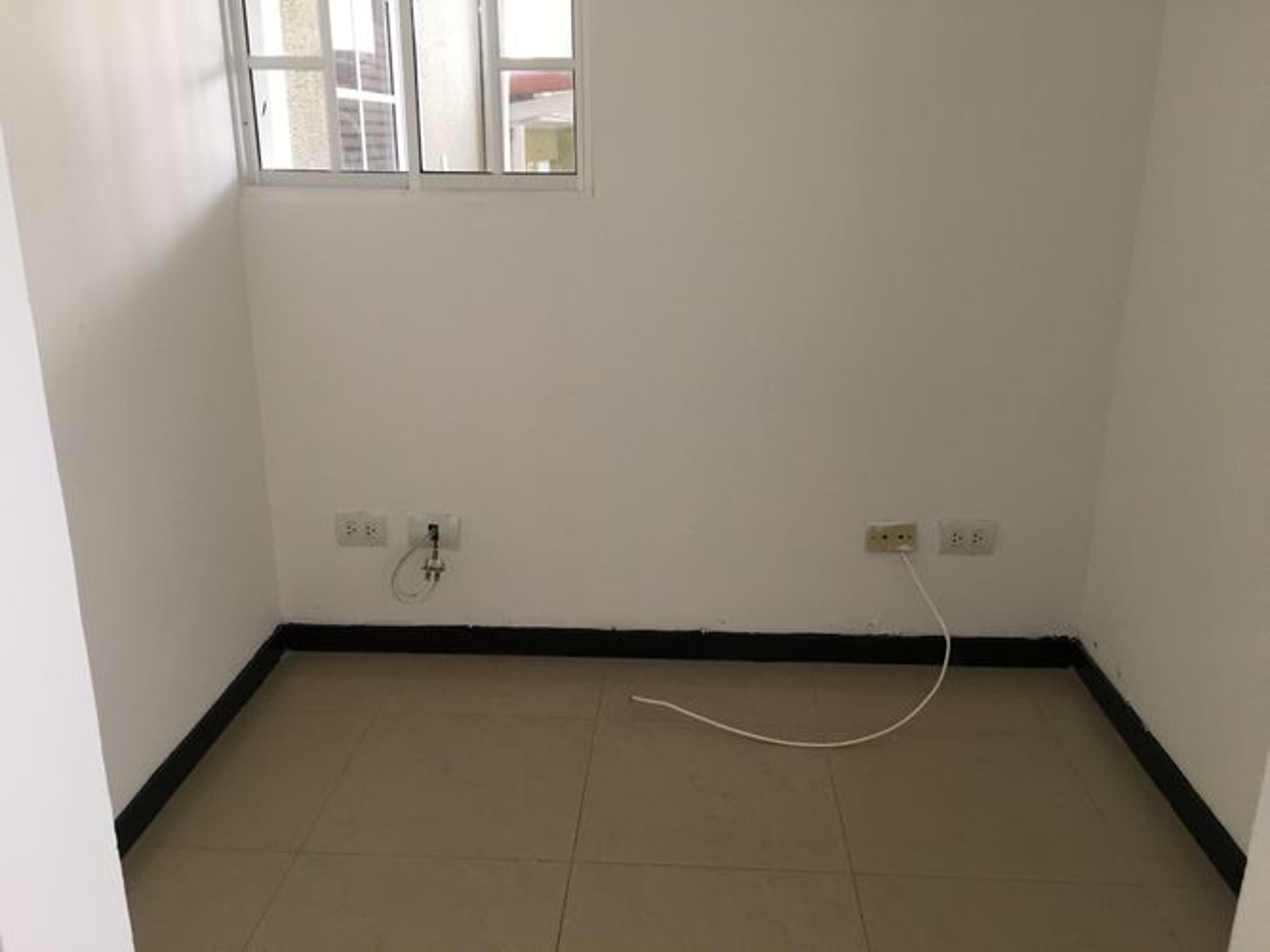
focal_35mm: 29
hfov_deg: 61.7
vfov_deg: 48.2
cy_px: 476
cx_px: 635
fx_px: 1064
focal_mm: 4.15
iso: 40
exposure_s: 1/30
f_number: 2.2
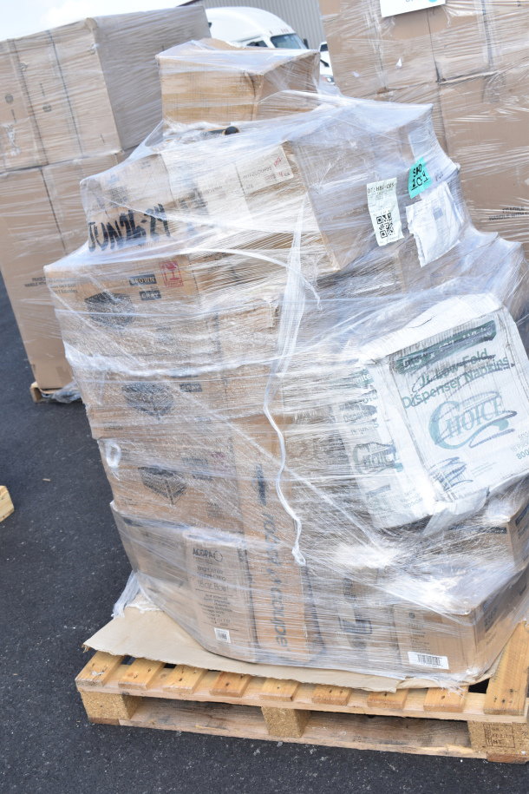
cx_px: 264
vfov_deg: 47.9
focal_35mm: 40
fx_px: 893
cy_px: 397
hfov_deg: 33.0
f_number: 7.1
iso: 200
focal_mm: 27
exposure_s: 1/200
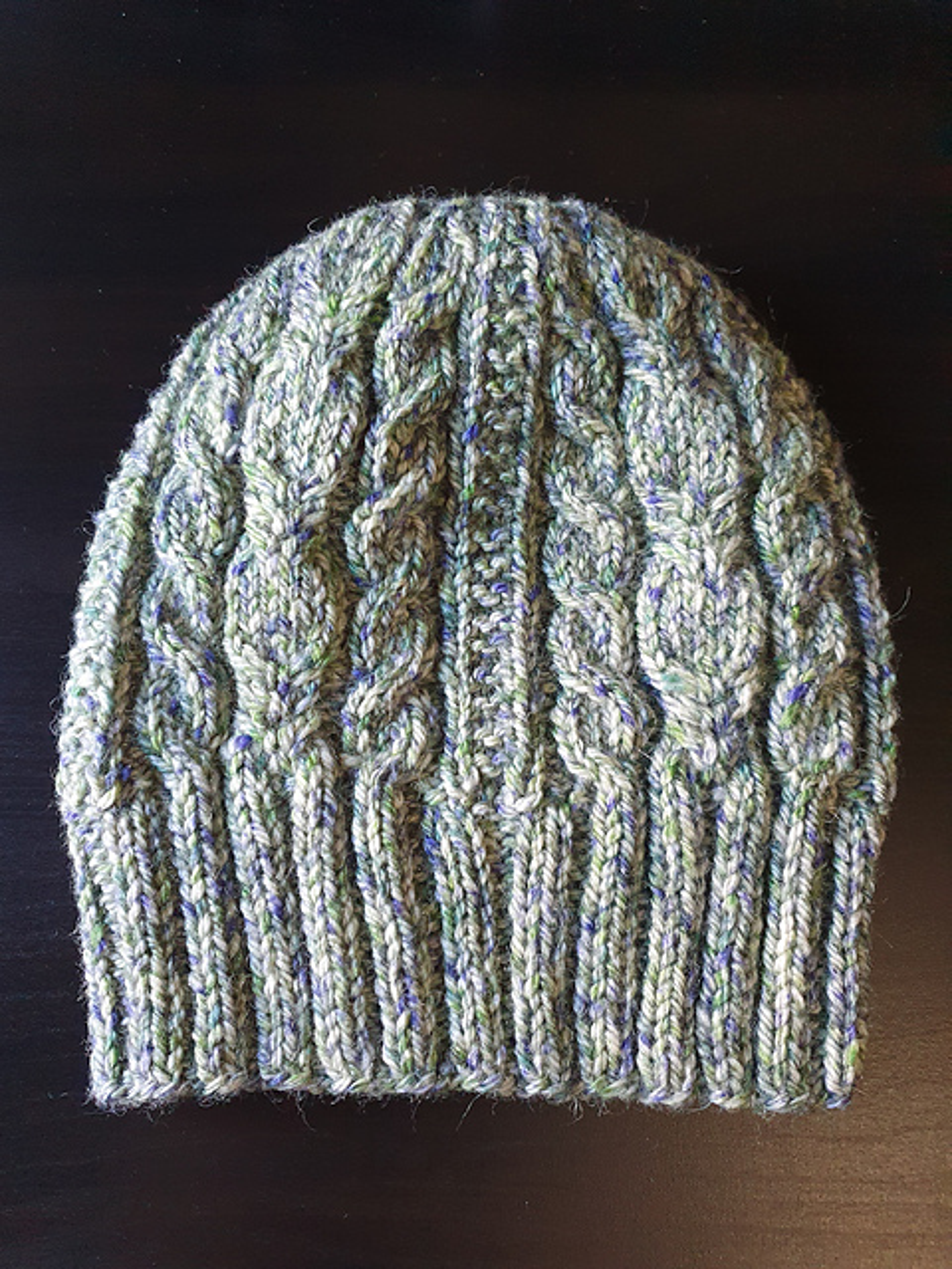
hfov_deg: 53.1
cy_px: 634
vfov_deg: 67.3
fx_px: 953
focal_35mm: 26
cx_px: 476
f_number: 1.5
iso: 320
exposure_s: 1/50
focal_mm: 4.32
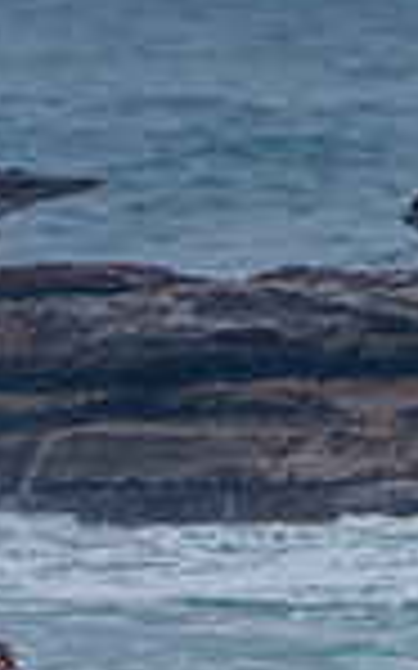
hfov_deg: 0.5
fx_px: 44225
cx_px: 45
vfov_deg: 0.9
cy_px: 807
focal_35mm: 2424
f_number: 5.6
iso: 500
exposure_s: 1/2000
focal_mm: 500
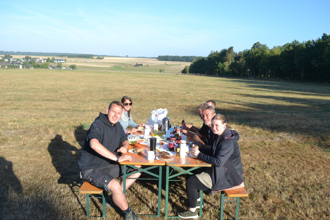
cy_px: 110
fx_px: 247
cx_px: 165
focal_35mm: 27
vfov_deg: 47.9
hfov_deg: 67.4
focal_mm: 18
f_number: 7.1
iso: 100
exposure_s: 1/200
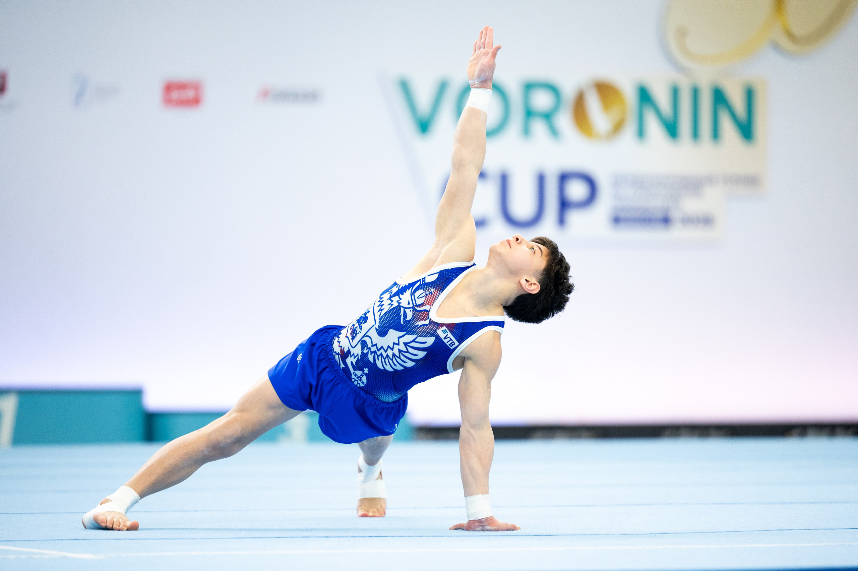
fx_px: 4891
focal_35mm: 205
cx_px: 429
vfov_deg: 6.7
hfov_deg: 10.0
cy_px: 286
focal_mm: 200
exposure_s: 1/1000
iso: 2000
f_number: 2.8
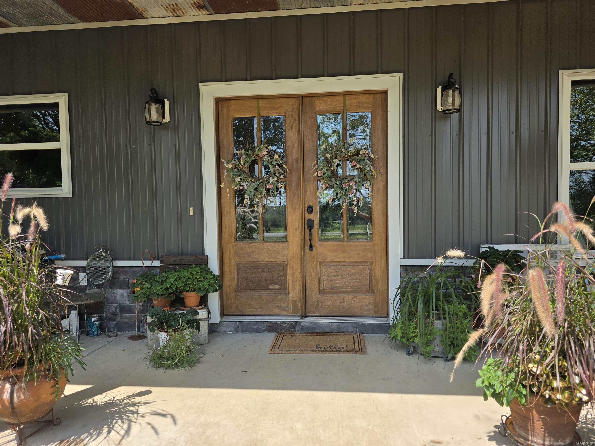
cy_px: 223
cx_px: 298
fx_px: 395
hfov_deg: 73.9
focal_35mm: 23
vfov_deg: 58.9
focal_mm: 6.3
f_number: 1.7
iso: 80
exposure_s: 1/3067
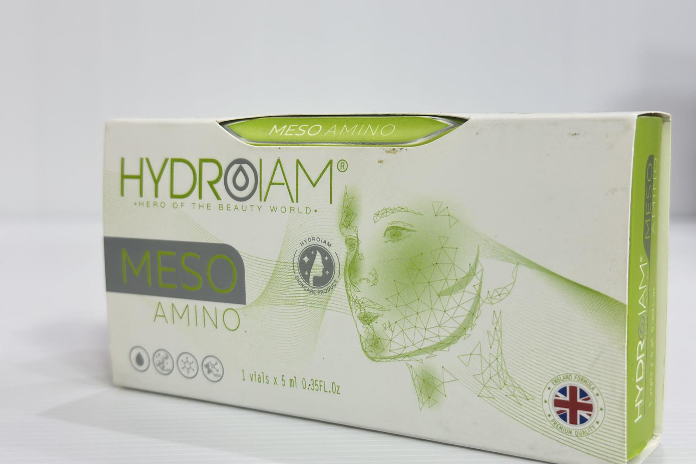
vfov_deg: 27.0
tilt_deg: -4.8
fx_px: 966
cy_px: 232
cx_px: 348
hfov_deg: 39.6
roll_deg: +0.0
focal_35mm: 50
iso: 125
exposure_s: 1/60
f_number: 1.78
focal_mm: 6.86
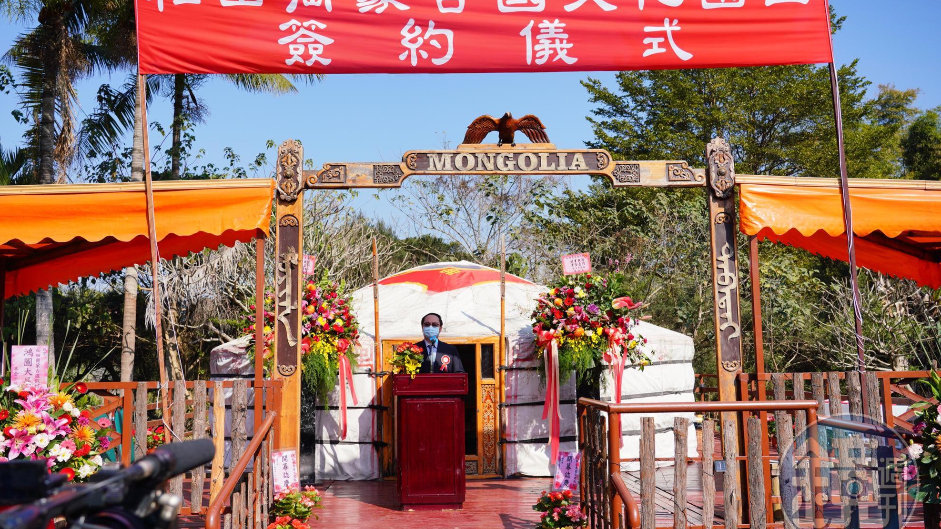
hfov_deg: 56.6
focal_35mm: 35
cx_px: 467
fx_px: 873
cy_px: 261
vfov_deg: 33.7
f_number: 5
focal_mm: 33
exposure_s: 1/2500
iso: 400
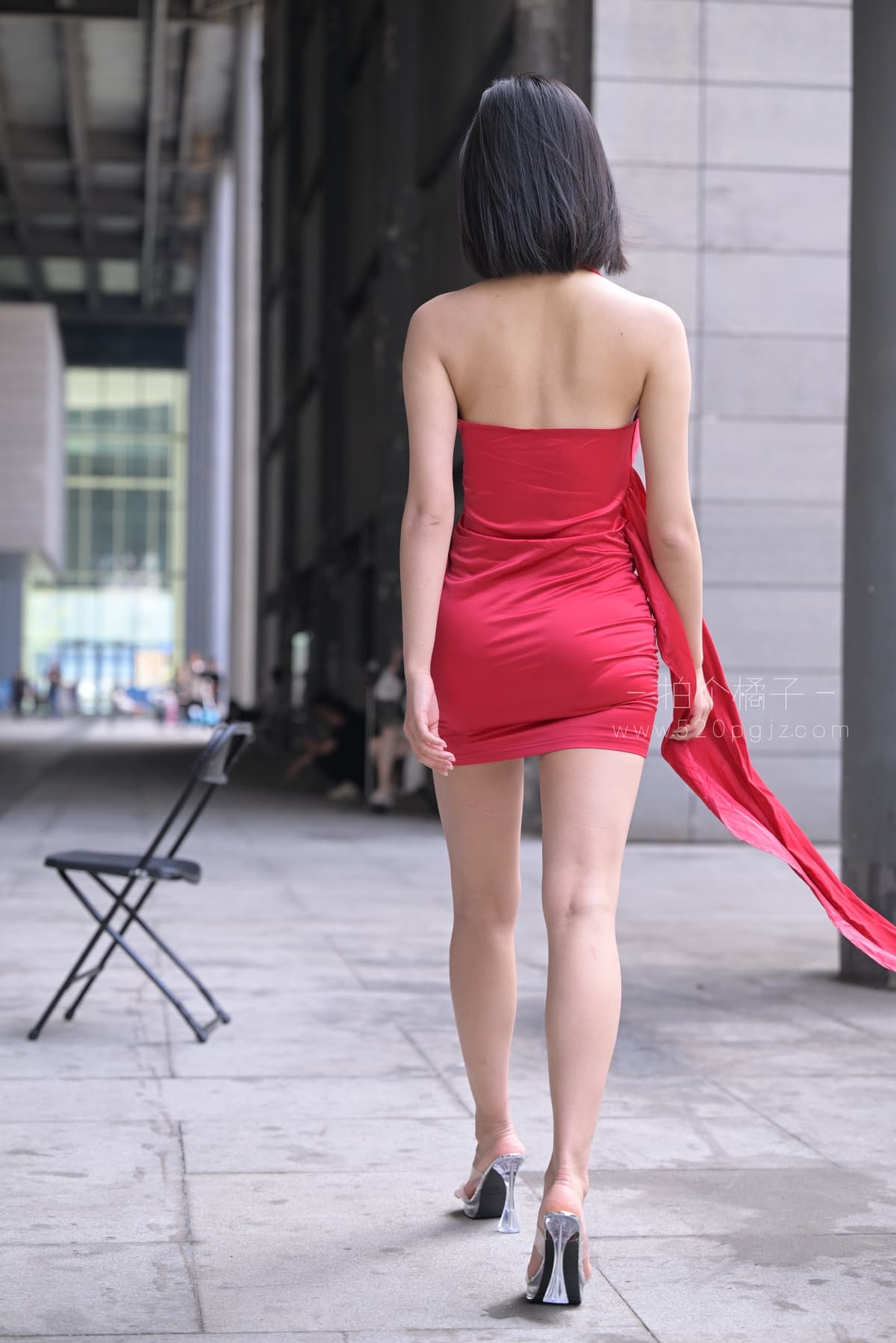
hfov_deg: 19.5
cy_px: 672
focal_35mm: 70
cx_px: 448
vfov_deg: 28.8
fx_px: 2613
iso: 1000
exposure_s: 1/500
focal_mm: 70
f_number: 3.5
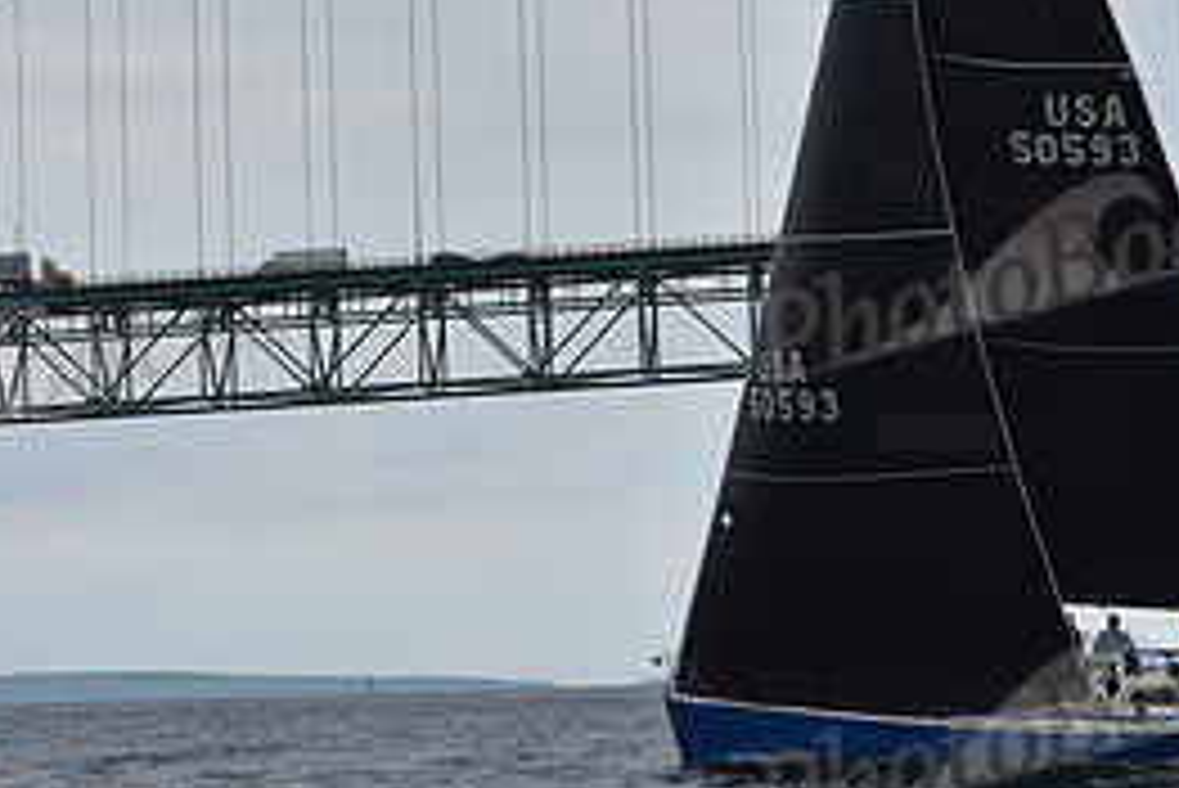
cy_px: 97
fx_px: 5079
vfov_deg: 8.8
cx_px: 526
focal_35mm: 155
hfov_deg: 13.2
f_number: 6.3
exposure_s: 1/800
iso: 400
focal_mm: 70
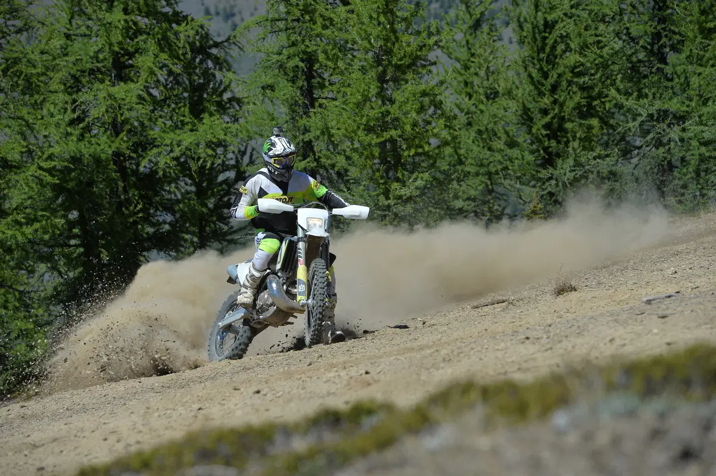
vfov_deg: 6.9
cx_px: 358
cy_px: 238
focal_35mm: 200
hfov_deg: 10.3
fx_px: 3976
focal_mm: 200
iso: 125
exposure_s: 1/800
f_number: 7.1
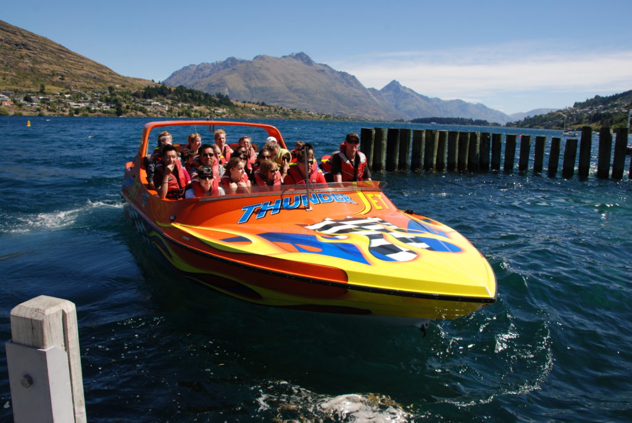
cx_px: 316
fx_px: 474
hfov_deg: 67.3
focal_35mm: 27
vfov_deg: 48.0
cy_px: 212
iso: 100
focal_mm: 18
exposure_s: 1/200
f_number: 7.1
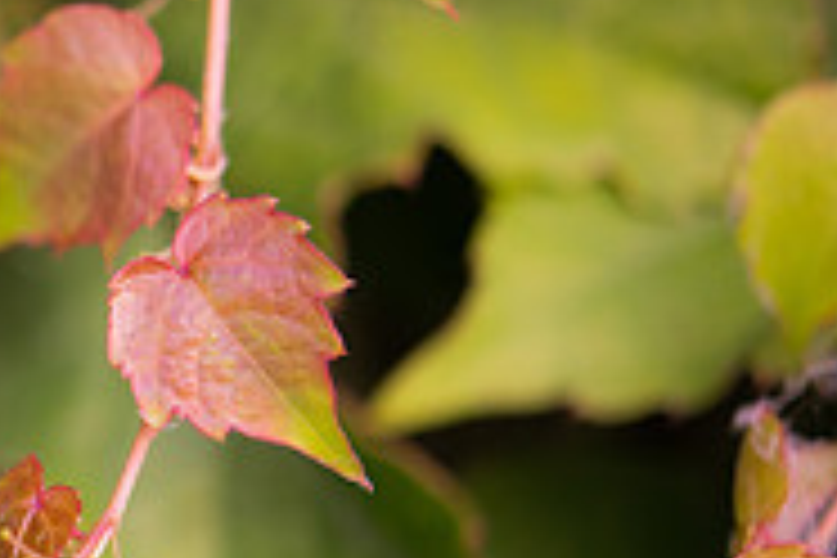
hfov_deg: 10.6
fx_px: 4347
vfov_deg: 7.3
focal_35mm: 187
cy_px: 439
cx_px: -432
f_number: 3.2
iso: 500
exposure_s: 1/500
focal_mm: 60
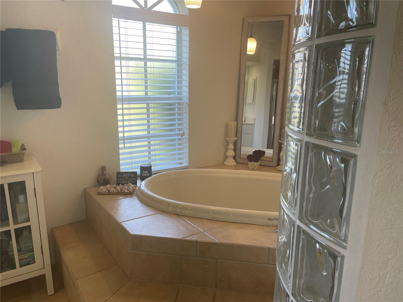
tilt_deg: -11.7
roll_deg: -0.5
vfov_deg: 53.1
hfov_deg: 67.3
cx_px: 202
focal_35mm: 26
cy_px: 151
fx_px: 303
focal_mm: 4.2
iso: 80
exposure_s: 1/120
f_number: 1.6
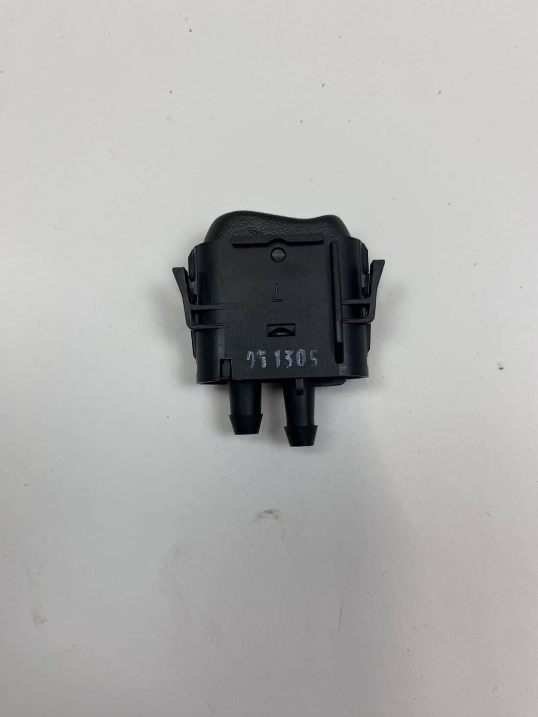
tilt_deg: -79.5
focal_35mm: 25
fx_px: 518
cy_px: 358
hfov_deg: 54.9
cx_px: 269
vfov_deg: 69.4
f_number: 1.8
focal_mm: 4.25
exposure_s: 1/100
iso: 32
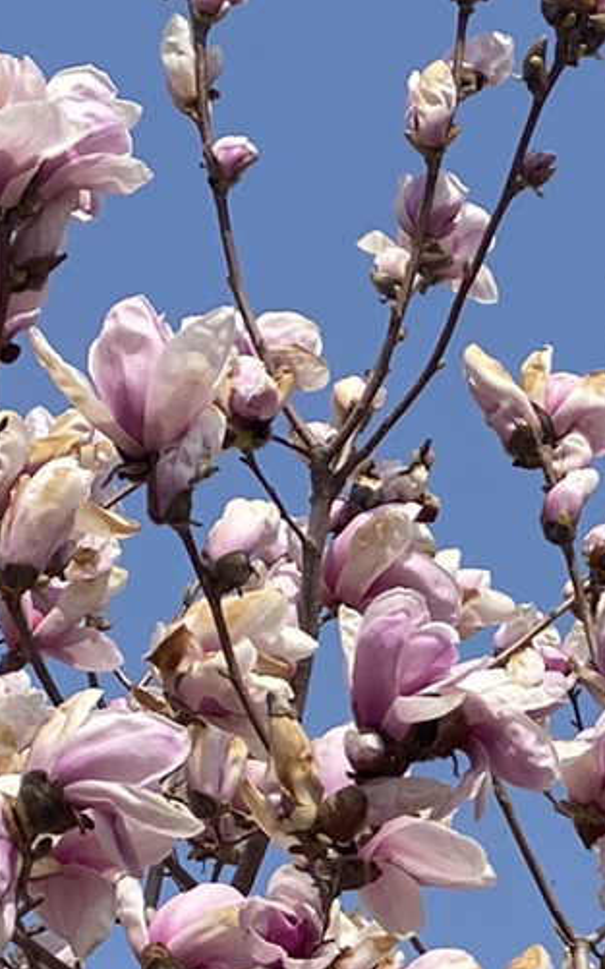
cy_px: 1406
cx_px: 1251
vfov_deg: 17.3
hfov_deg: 10.8
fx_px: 2903
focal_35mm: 110
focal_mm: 4.25
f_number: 1.8
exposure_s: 1/4274
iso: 32
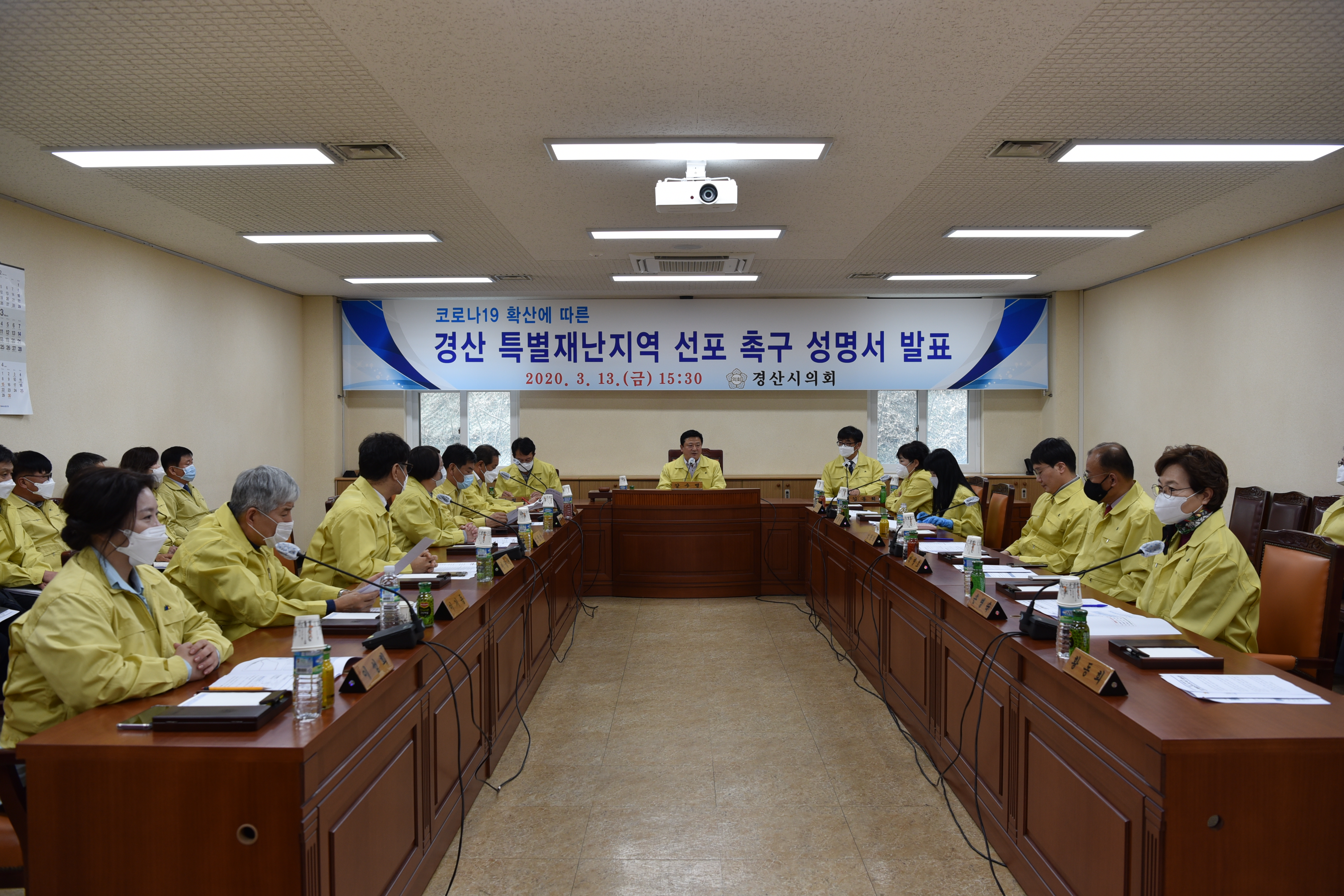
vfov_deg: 45.0
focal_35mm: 29
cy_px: 448
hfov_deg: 63.7
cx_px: 672
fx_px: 1083
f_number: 4.5
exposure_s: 1/80
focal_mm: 29
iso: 400
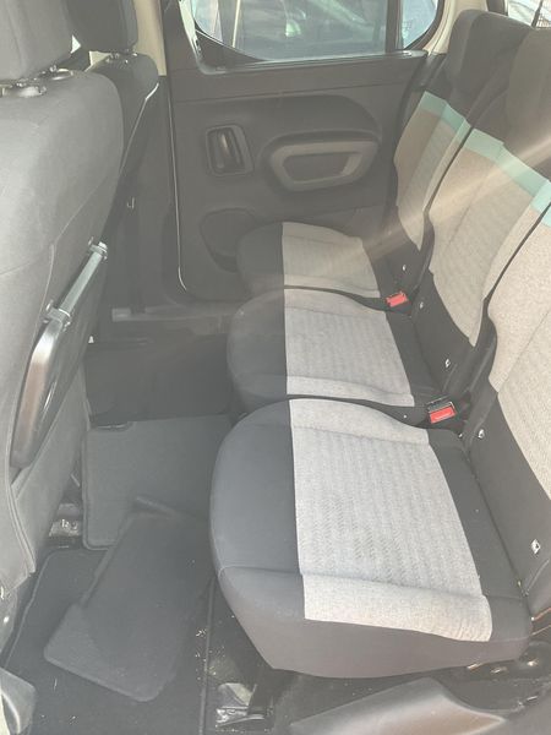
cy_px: 368
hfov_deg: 48.2
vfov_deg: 61.7
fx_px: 615
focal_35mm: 29
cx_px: 276
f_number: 1.8
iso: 64
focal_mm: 3
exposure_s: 1/122
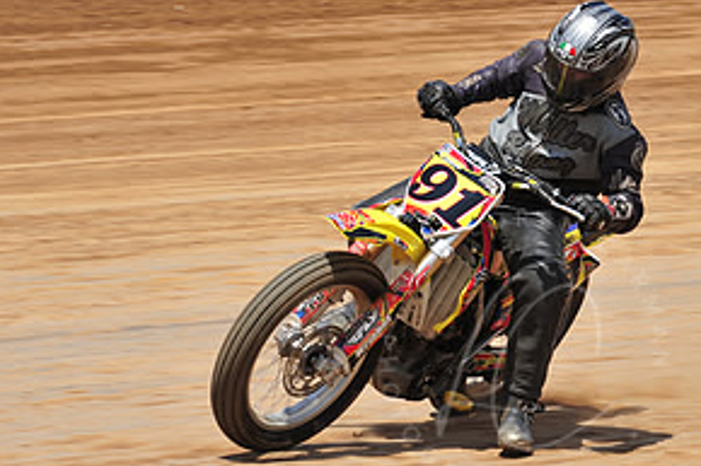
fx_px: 6617
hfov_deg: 6.1
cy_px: 133
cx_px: 522
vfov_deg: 4.0
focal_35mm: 340
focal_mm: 170
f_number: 10
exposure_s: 1/400
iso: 200
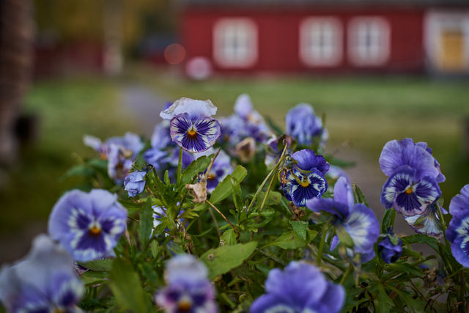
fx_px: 782
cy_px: 156
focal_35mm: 60
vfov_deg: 22.6
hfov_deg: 33.4
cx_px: 234
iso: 400
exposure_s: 1/400
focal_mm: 60
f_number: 4
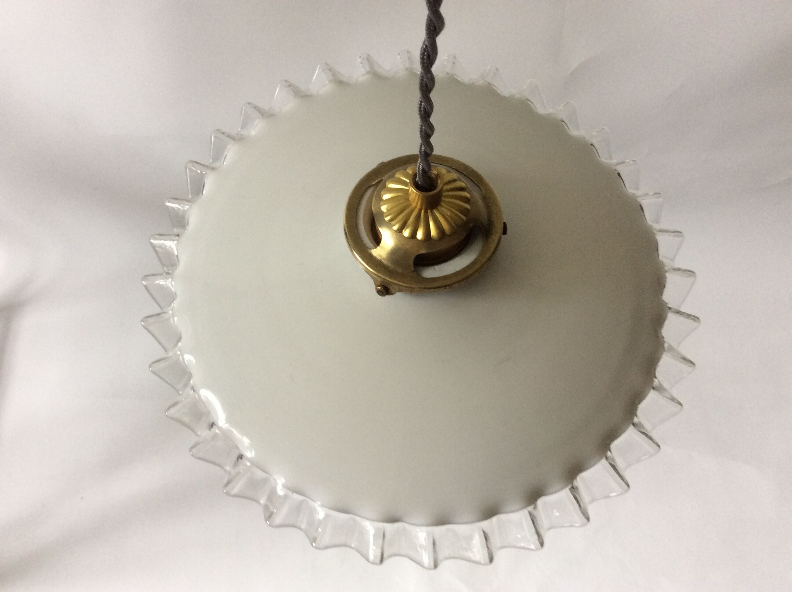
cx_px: 396
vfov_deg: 44.1
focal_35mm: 32
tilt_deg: -69.9
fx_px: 731
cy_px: 296
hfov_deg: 56.9
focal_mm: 3.3
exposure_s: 1/25
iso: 80
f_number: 2.4
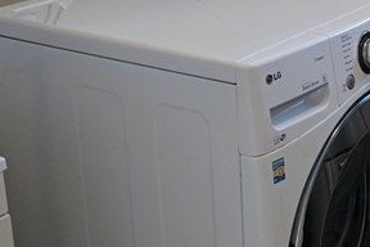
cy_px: 58
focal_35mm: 85
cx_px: 328
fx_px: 874
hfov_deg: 23.3
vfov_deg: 16.0
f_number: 1.7
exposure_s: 1/120
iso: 800
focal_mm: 6.3
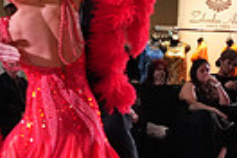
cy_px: 254
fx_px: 2107
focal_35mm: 320
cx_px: 242
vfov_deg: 4.3
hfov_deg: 6.4
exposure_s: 1/320
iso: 5000
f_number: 5.6
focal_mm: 49
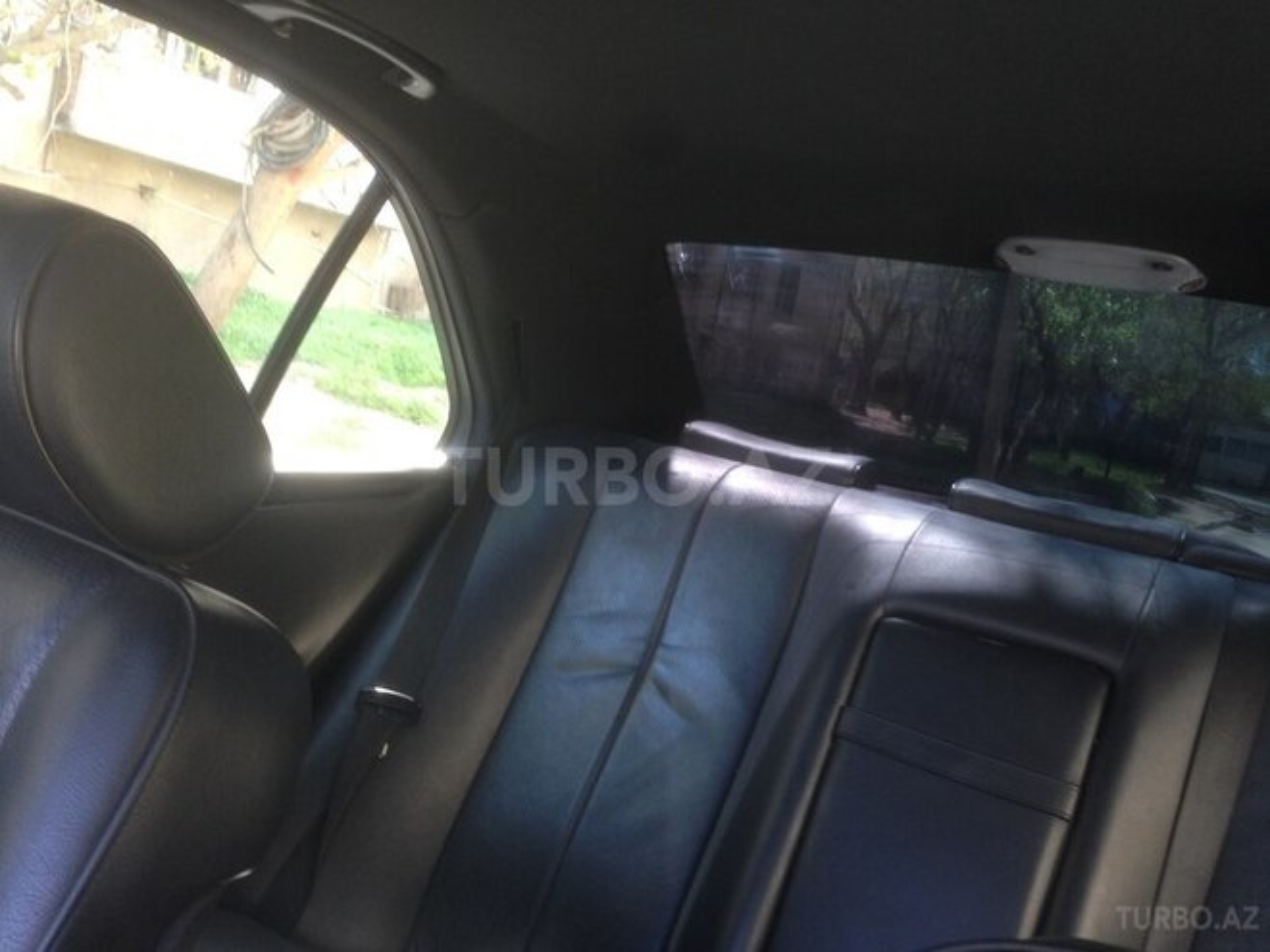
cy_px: 476
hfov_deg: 55.4
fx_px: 1211
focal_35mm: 33
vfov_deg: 42.9
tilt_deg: -4.6
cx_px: 635
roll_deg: -12.4
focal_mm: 4.12
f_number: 2.4
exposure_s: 1/20
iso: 64
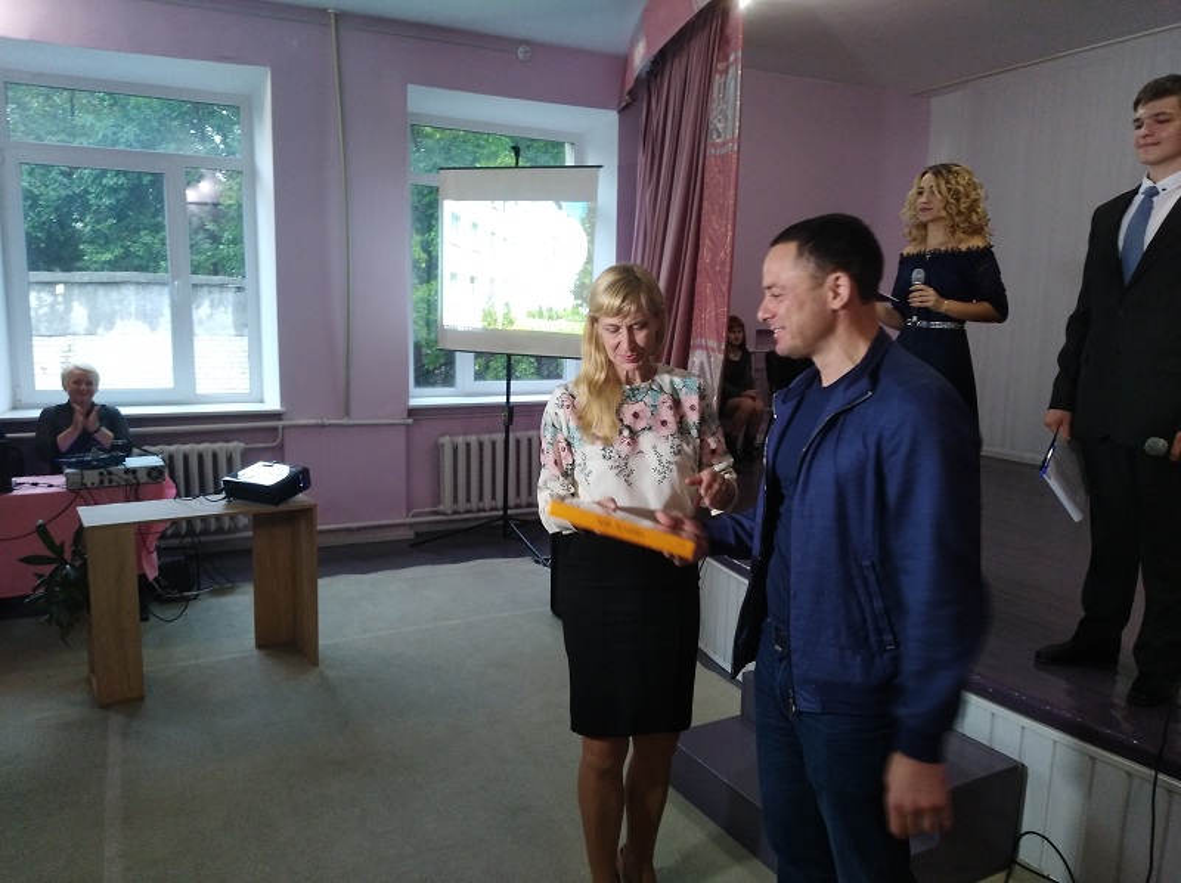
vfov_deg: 53.0
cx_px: 590
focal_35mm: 26
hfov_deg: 67.4
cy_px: 442
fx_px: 886
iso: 416
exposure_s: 1/24
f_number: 2.2
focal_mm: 3.83
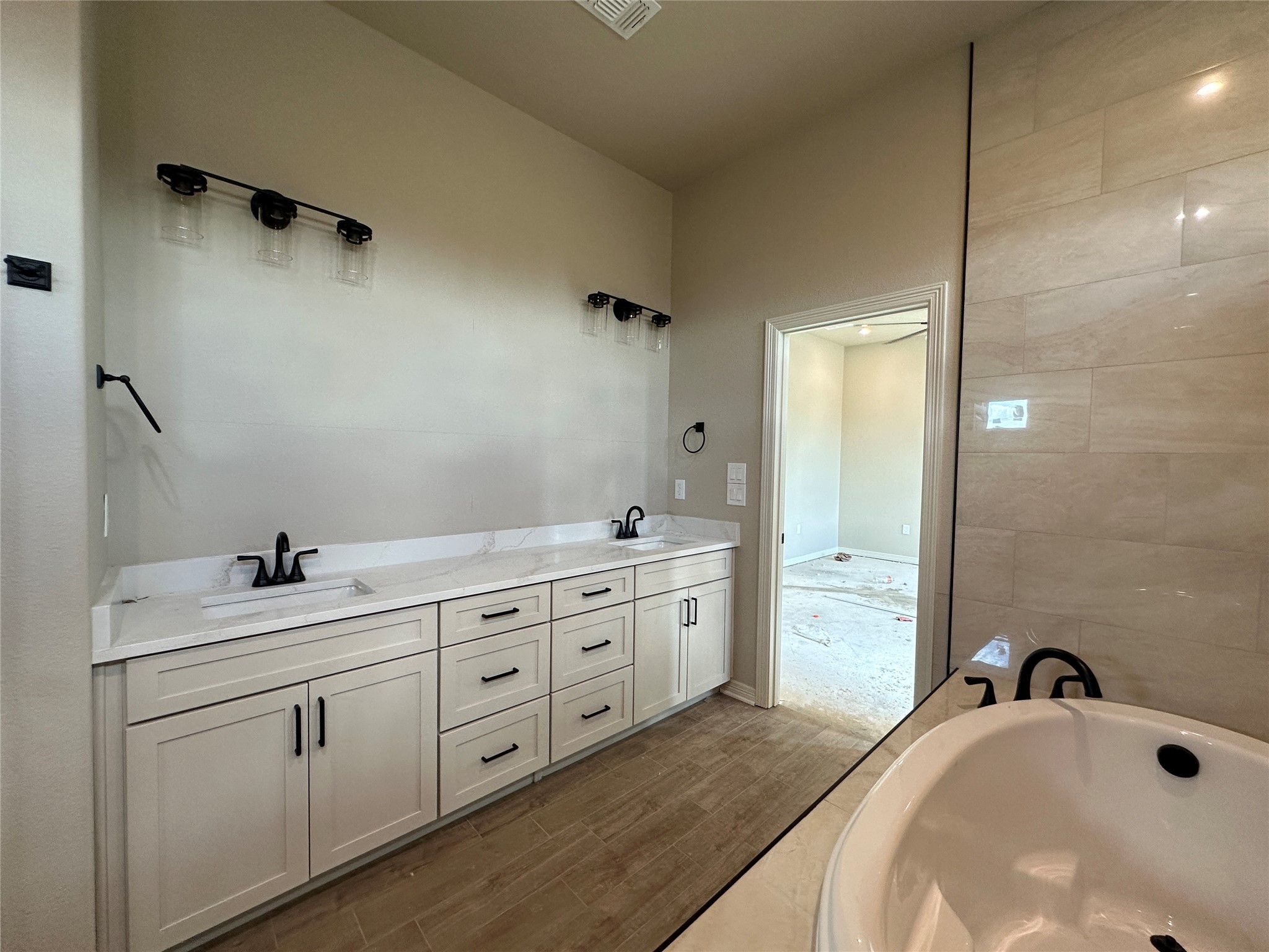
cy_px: 476
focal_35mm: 14
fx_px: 513
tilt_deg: -1.5
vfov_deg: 85.7
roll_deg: -1.2
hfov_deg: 102.1
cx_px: 634
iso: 160
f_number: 2.2
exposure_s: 1/120
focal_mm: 2.22
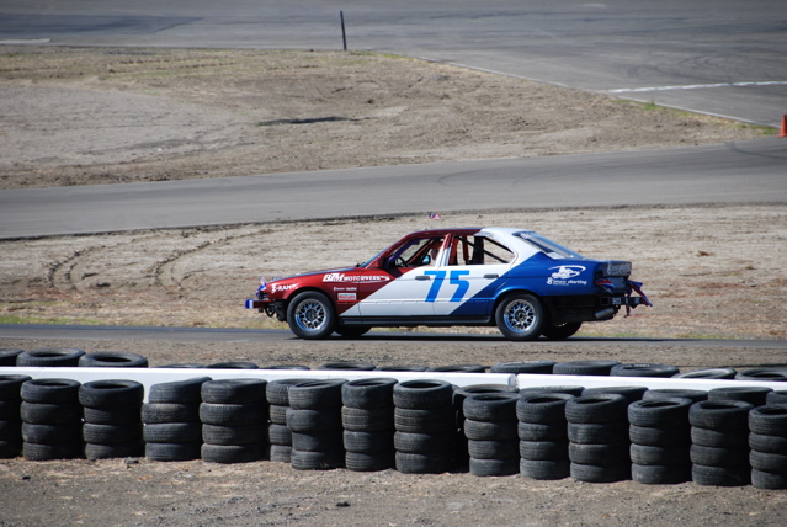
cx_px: 394
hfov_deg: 6.9
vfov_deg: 4.6
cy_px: 264
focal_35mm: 300
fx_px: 6567
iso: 200
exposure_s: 1/800
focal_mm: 200
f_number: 5.6
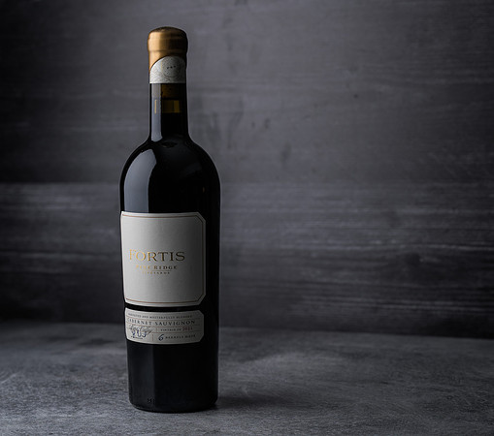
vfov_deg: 18.1
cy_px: 228
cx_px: 209
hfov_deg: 20.4
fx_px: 1370
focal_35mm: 90
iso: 32
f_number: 5.6
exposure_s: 1/200
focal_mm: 70
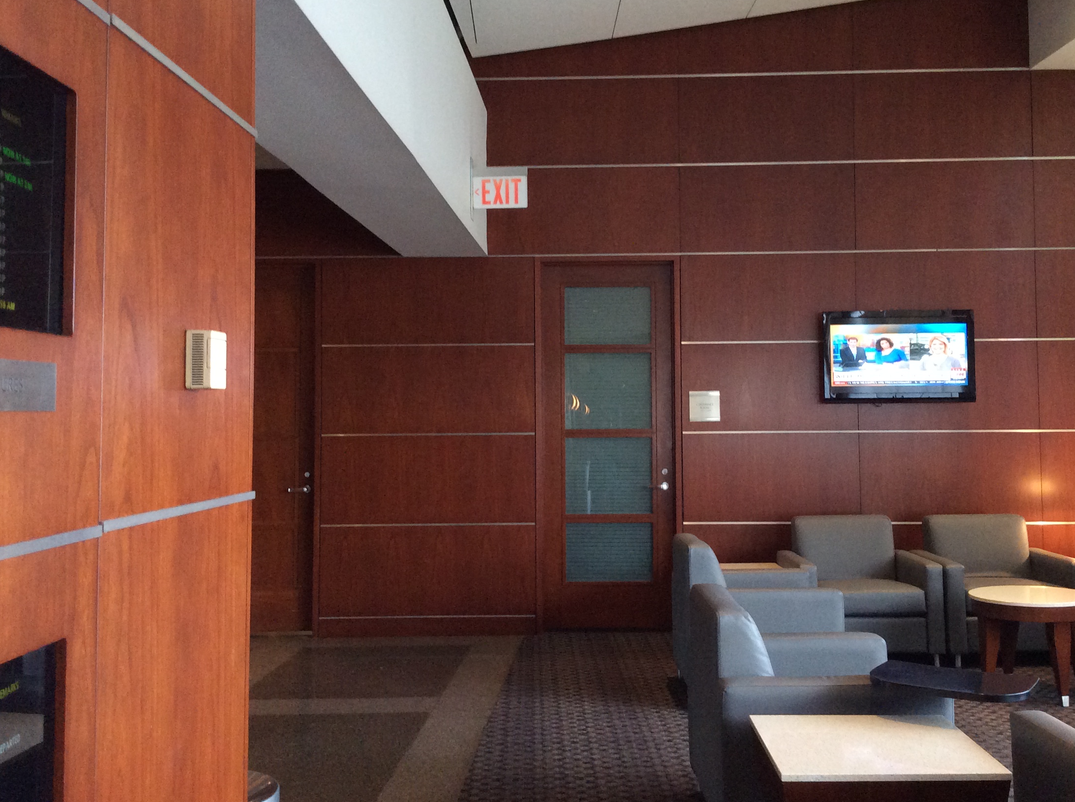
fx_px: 1178
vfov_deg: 37.6
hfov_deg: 49.0
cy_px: 361
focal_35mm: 38
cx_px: 586
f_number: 2.4
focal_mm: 3.3
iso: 160
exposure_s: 1/24
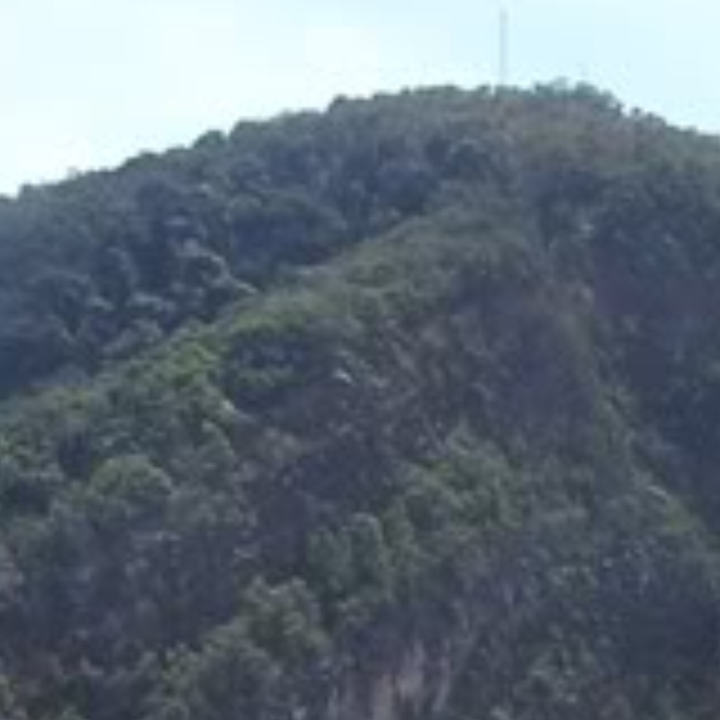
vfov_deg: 9.9
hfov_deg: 9.6
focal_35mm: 168
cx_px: 1530
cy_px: 1305
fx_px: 3953
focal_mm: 6.3
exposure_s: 1/350
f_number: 4
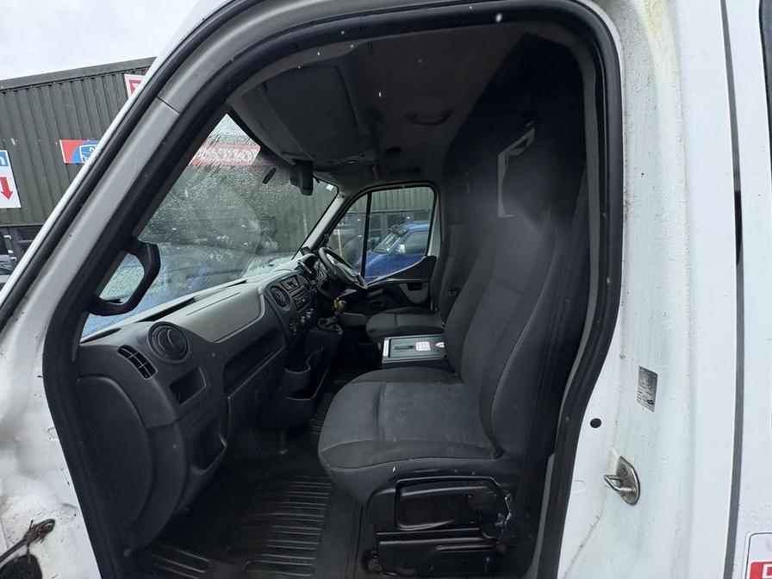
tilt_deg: -17.4
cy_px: 290
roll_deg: -2.2
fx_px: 312
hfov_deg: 102.1
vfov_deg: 85.7
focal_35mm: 14
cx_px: 386
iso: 64
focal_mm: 2.22
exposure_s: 1/321
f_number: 2.2
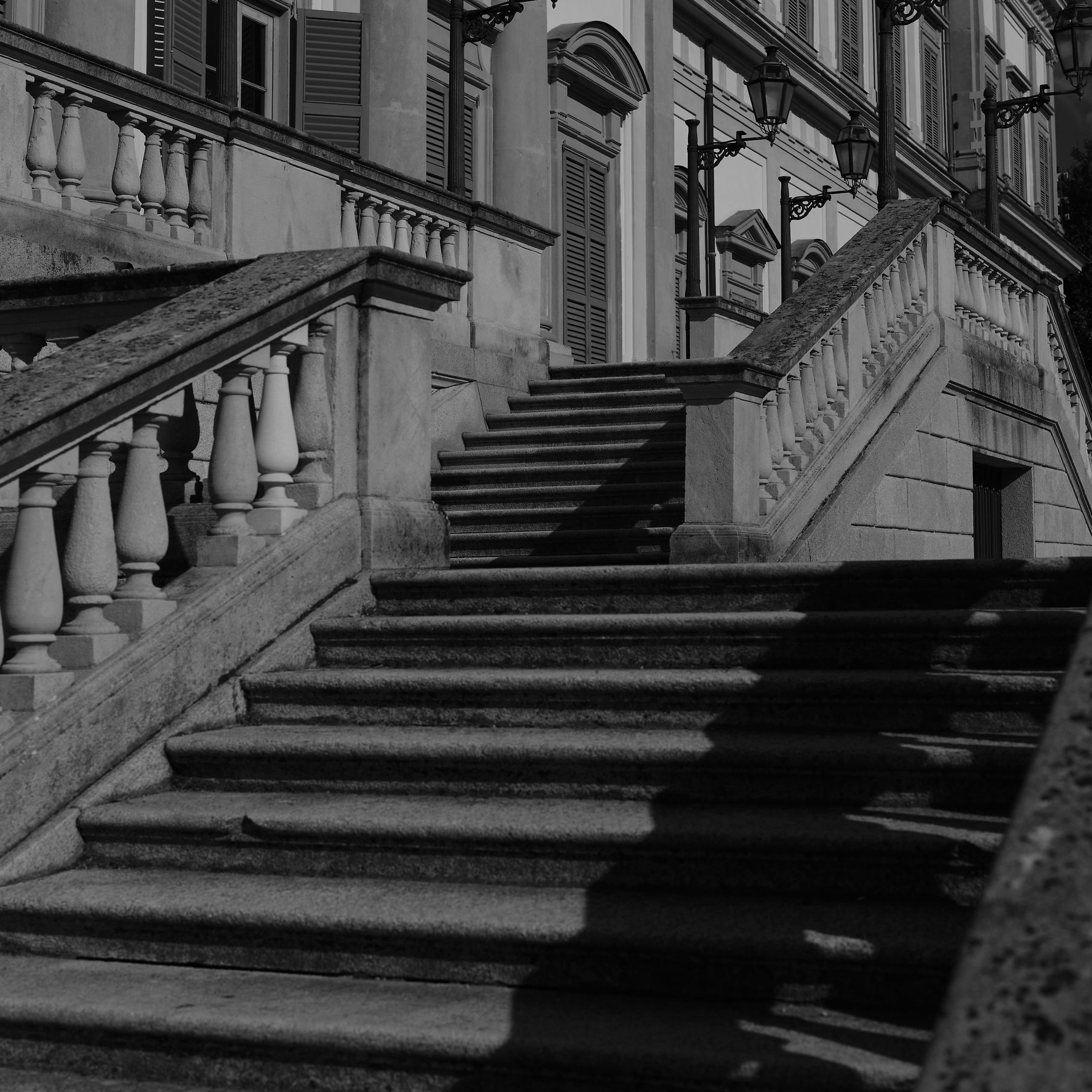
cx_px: 545
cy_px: 417
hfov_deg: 32.8
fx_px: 1856
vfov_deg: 32.7
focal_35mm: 52
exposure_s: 1/1600
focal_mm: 55
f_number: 5.6
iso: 80
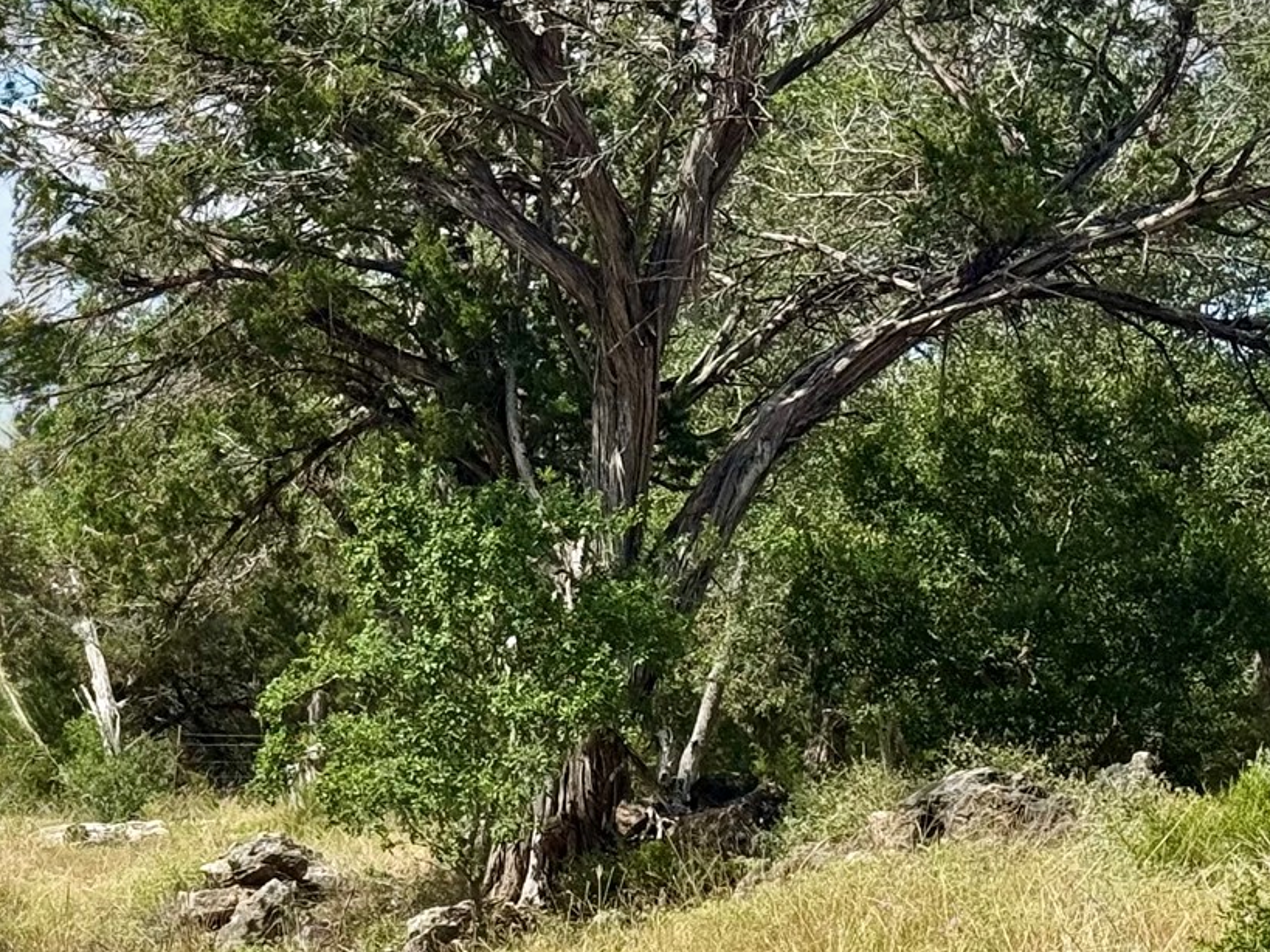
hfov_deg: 15.9
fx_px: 4402
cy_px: 904
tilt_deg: -4.1
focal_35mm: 120
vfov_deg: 12.2
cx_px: -202
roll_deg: -4.2
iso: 64
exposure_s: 1/4310
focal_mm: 6.76
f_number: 1.78
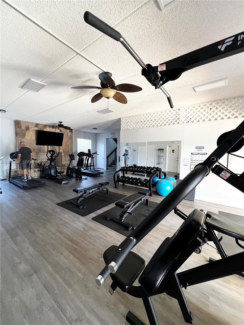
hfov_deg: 89.9
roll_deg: -0.9
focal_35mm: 13
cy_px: 162
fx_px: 122
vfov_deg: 106.2
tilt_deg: -4.7
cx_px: 122
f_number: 1.8
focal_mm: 1.57
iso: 250
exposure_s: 1/60
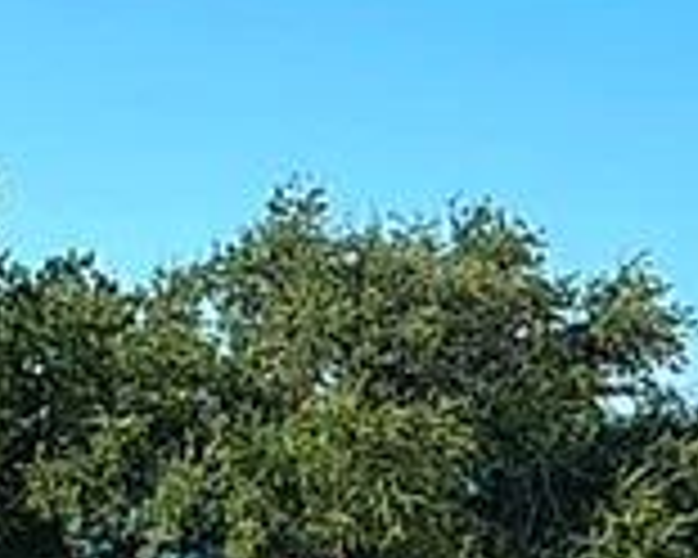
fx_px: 2272
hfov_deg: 17.4
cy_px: 1046
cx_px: 486
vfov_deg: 12.6
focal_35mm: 110
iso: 80
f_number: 1.78
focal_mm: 6.86
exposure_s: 1/3497
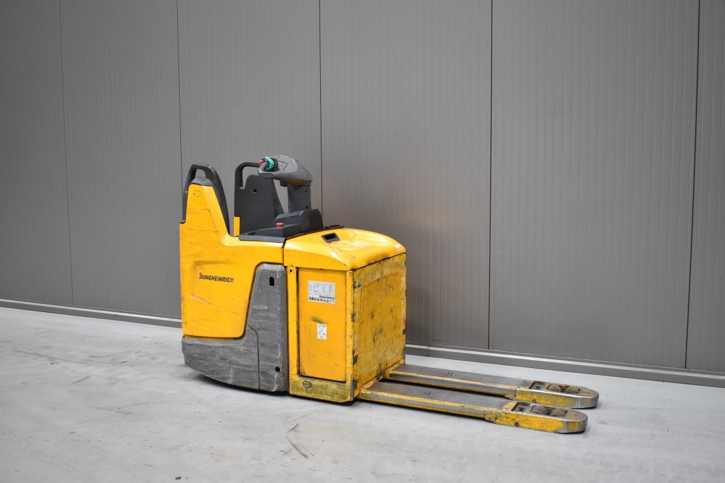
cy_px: 238
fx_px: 715
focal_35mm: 36
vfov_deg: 37.3
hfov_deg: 53.8
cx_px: 369
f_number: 4.5
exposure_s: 1/60
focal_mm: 23
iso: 1250
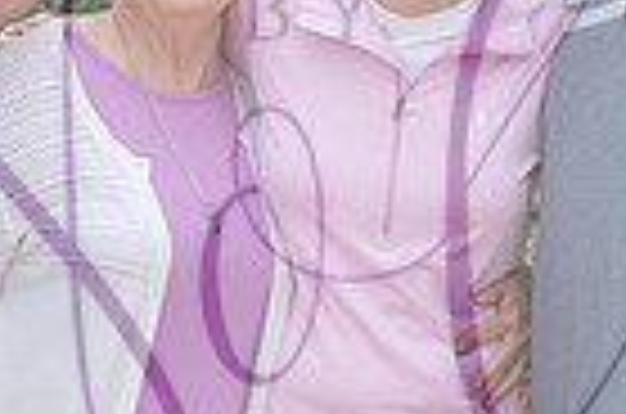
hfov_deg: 6.2
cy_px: 101
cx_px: 365
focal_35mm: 335
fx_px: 5812
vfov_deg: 4.1
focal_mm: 80
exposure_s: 1/640
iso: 400
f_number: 7.1
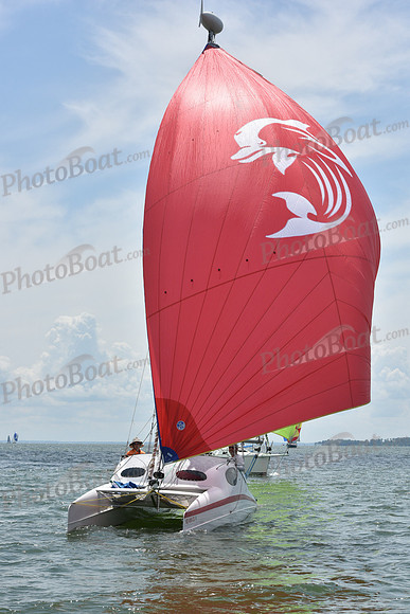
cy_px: 307
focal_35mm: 102
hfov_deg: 13.4
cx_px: 205
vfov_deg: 20.0
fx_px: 1741
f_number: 11
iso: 320
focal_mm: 102
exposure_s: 1/1000
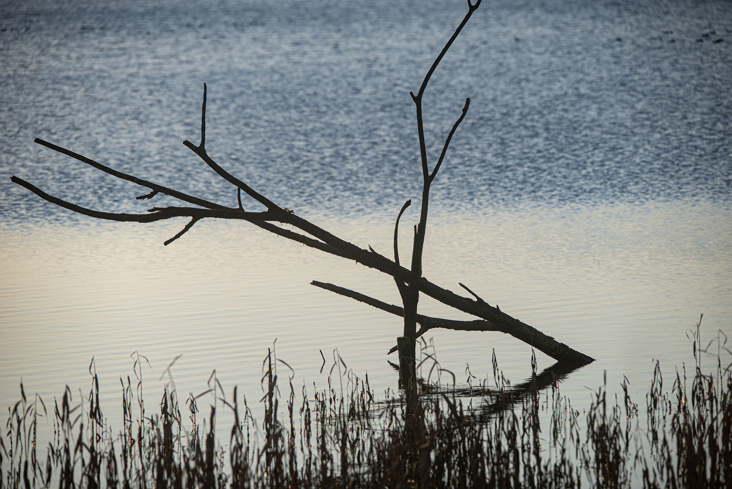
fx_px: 5085
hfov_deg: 8.2
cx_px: 366
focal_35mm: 250
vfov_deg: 5.5
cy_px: 244
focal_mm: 250
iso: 125
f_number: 7.1
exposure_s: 1/500
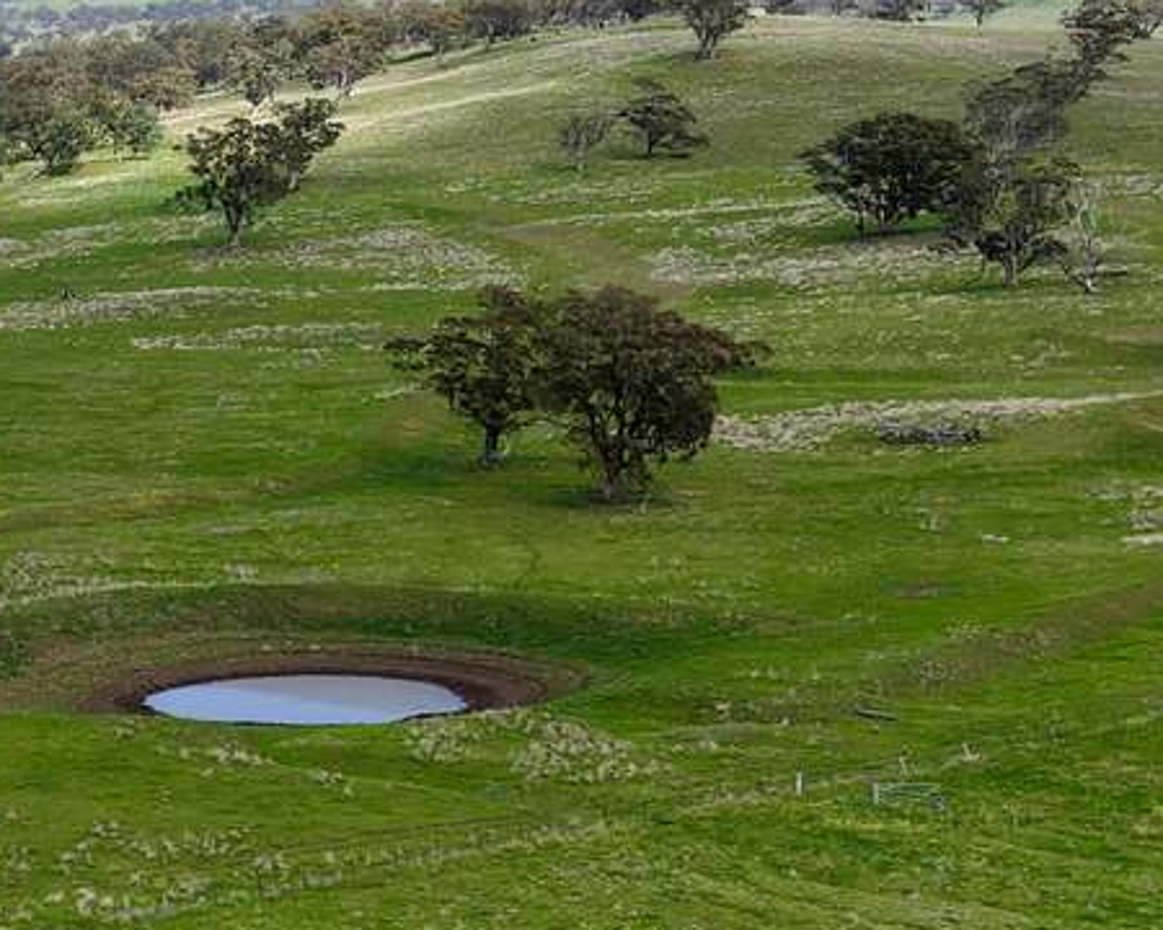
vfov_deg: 15.4
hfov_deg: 16.4
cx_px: -858
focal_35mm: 100
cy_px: 617
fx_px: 3442
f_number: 1.8
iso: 160
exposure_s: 1/3200
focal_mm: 8.67
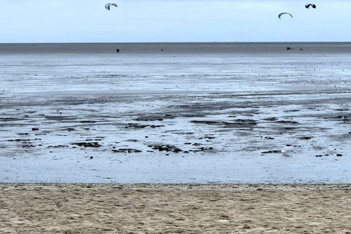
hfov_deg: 50.4
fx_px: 371
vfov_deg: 34.4
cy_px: 60
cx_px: 209
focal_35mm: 38
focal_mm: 3.3
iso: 25
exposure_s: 1/145
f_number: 2.2
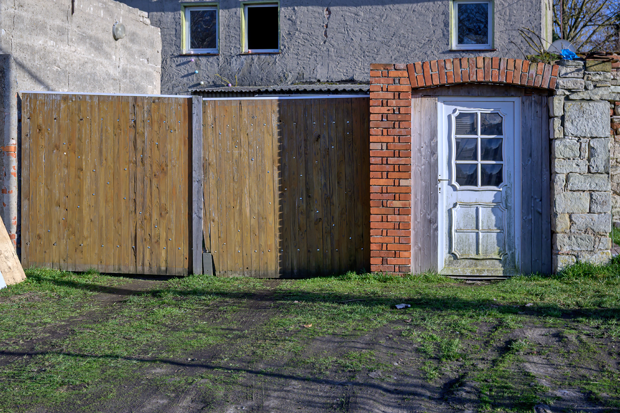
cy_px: 206
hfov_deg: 40.5
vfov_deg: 27.7
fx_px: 840
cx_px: 310
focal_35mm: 49
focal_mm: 32.5
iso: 200
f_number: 8
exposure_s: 1/350
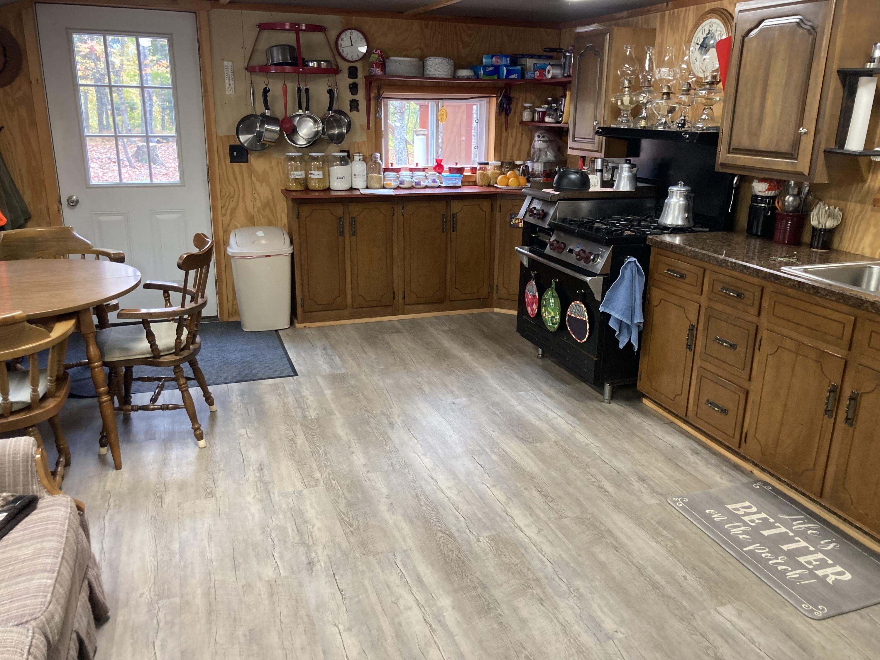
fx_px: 712
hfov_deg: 63.4
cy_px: 330
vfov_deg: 49.7
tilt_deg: -16.1
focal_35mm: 28
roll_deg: -0.7
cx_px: 440
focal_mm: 3.99
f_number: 1.8
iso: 250
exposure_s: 1/60
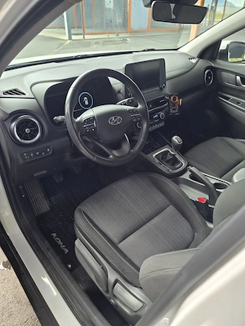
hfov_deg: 58.9
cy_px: 163
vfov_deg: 73.9
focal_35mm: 23
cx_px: 122
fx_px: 217
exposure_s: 1/180
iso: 40
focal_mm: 6.3
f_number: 1.7
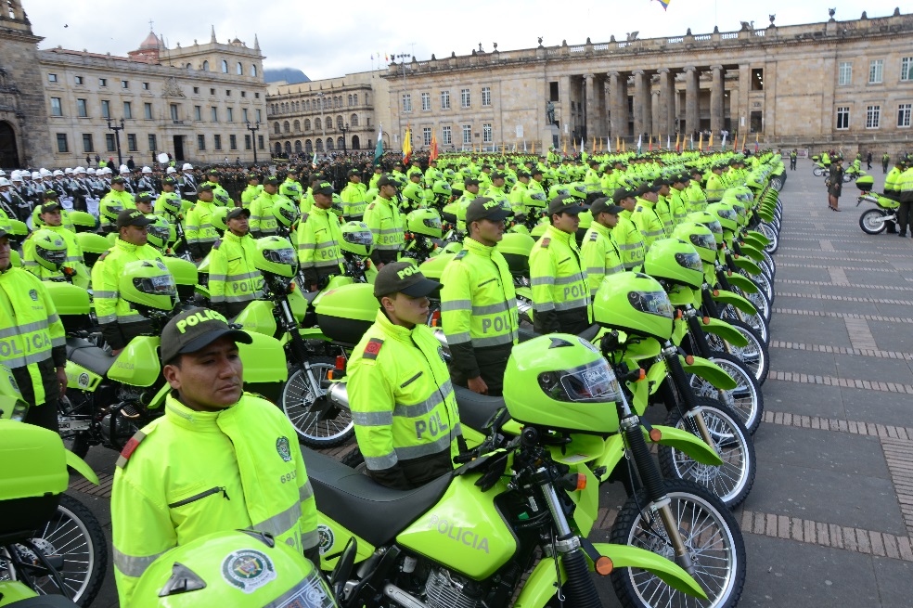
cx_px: 456
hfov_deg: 67.4
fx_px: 684
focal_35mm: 27
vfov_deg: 47.9
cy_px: 304
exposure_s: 1/80
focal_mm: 18
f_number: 10
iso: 200
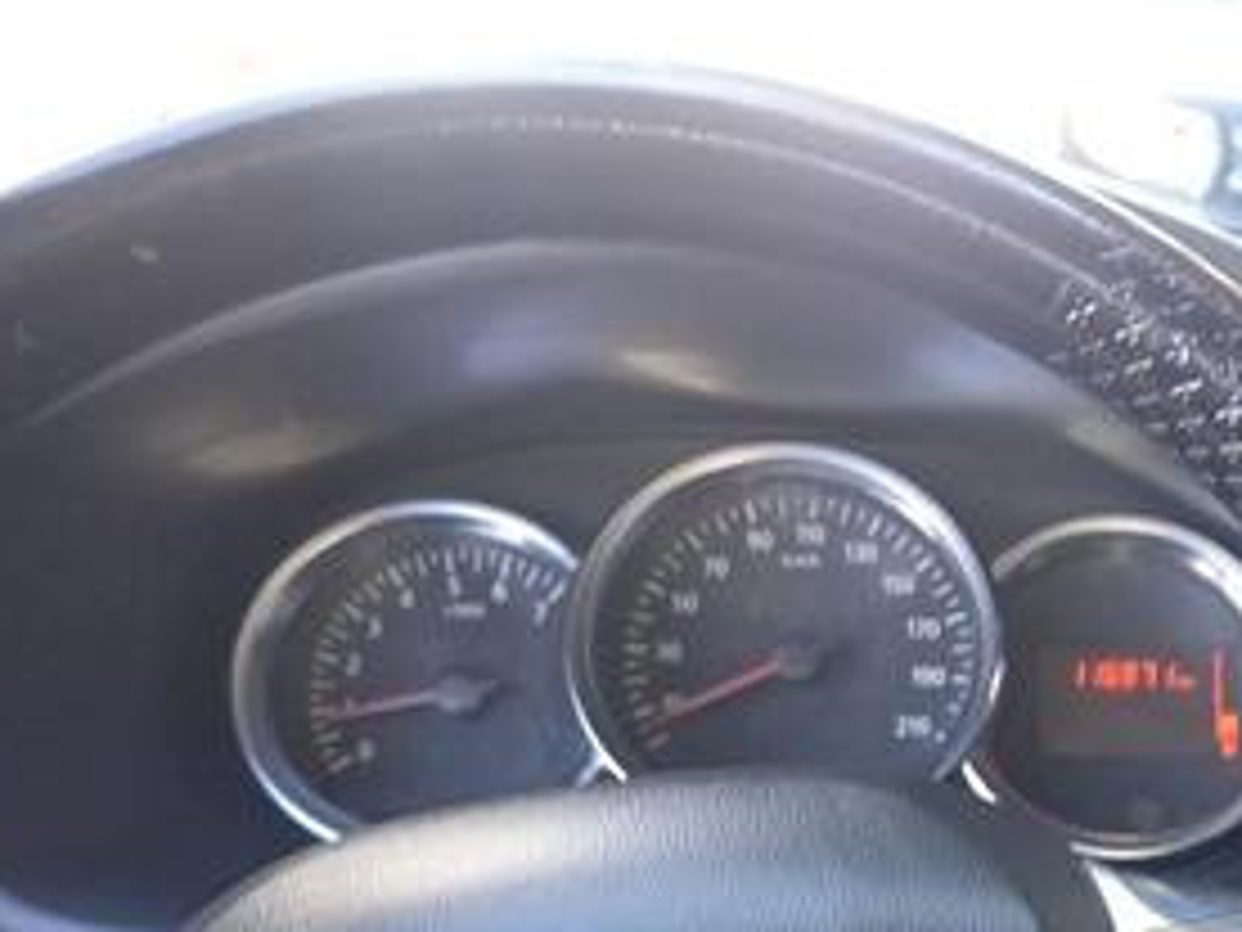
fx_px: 2117
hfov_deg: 29.1
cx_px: 1418
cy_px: 988
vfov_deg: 23.5
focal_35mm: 59
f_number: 2
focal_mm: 4.6
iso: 125
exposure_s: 1/33.3
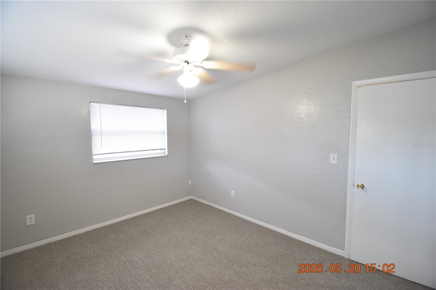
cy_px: 145
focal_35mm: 15
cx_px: 218
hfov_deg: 100.4
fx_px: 182
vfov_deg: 77.3
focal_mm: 10
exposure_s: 1/45
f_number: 3.5
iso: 800
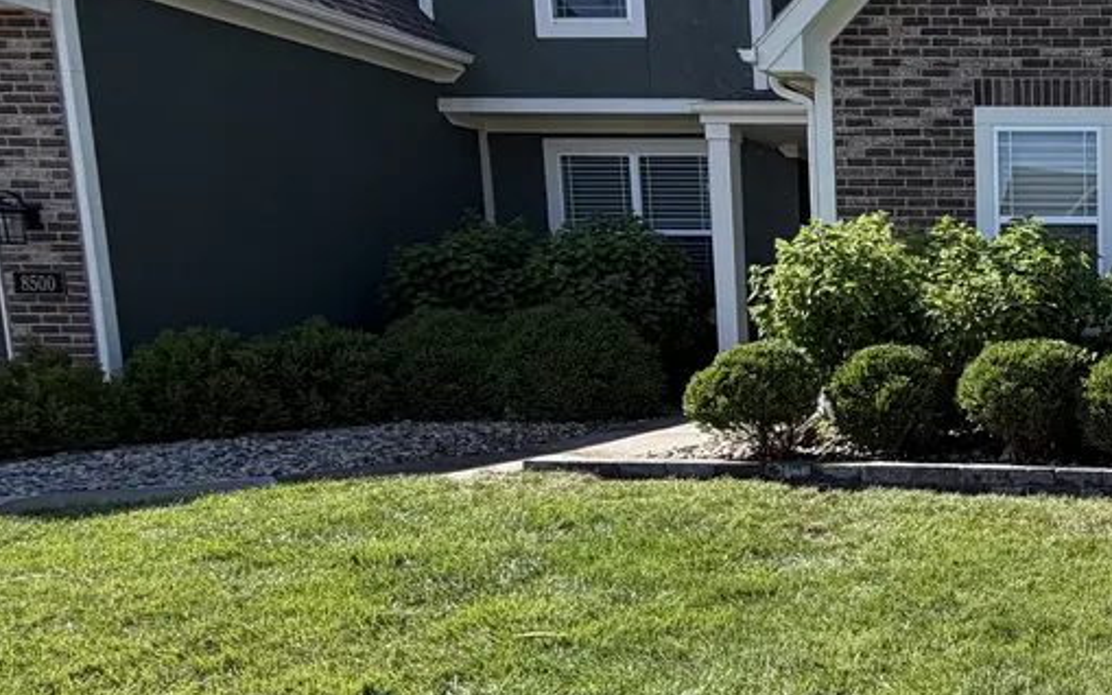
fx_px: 1061
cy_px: 459
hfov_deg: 41.5
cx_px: 1274
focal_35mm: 35
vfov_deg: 35.9
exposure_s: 1/770
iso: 40
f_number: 2.2
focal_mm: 2.22
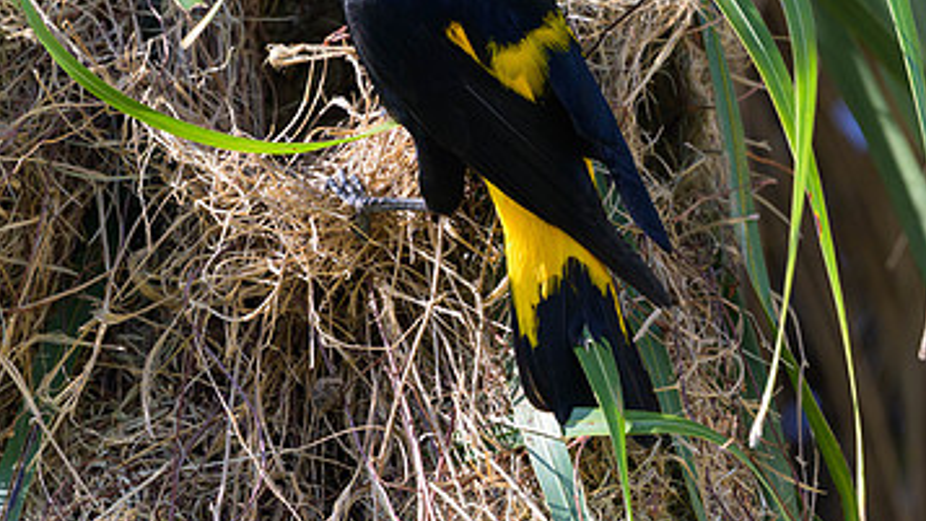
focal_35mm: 925
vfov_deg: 1.3
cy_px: 0
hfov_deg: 2.3
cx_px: 392
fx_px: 22717
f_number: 5.6
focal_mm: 400
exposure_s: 1/1600
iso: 720
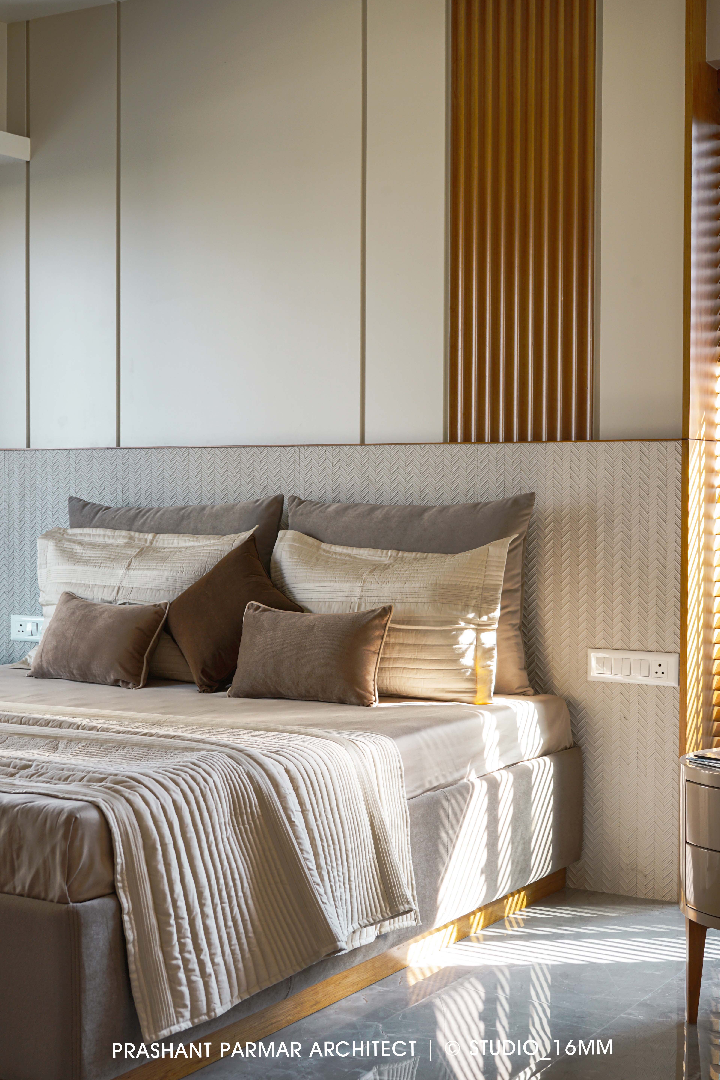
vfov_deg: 38.9
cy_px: 536
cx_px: 363
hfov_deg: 26.5
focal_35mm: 51
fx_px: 1530
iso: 200
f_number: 8
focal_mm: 49
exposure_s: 1/10
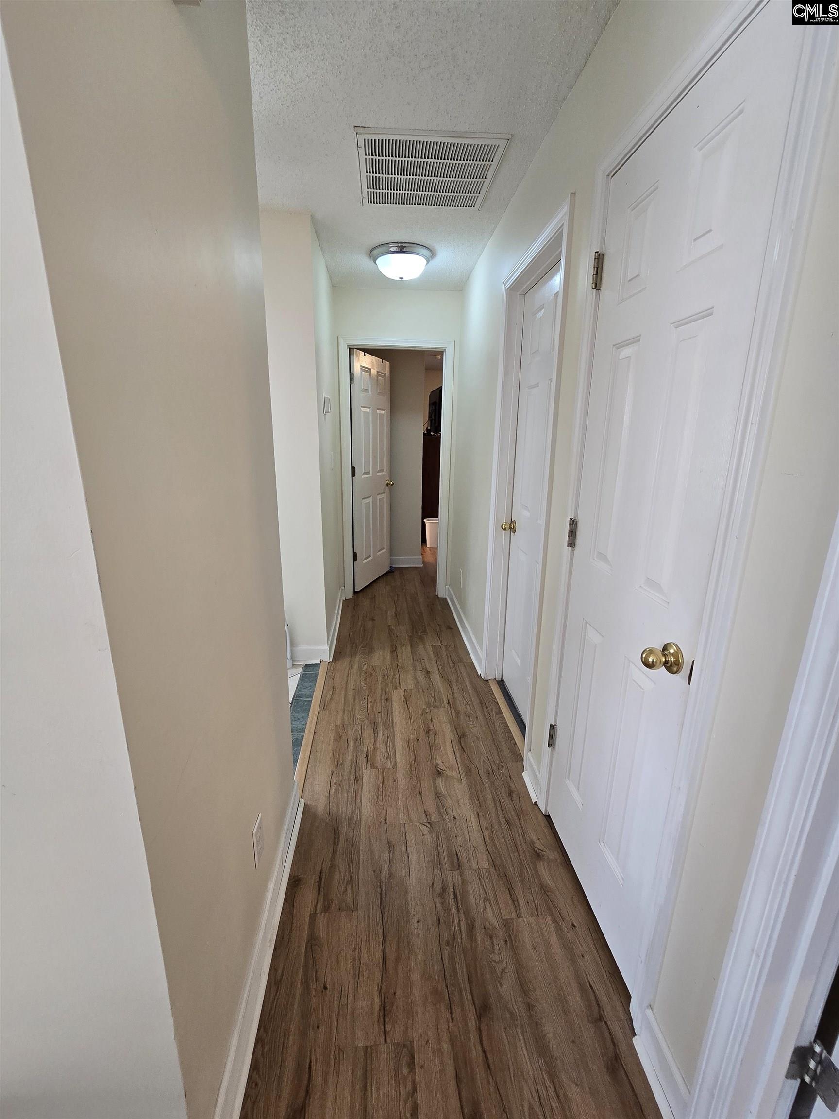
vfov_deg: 106.2
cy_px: 560
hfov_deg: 89.9
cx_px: 420
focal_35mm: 13
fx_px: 420
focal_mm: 2.2
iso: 160
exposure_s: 1/60
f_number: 2.2
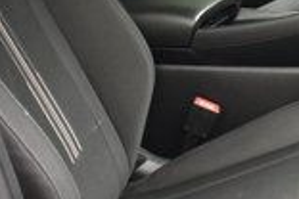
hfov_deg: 17.5
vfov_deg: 12.1
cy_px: -30
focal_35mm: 111
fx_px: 922
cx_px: 364
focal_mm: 18
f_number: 3.5
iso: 800
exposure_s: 1/200
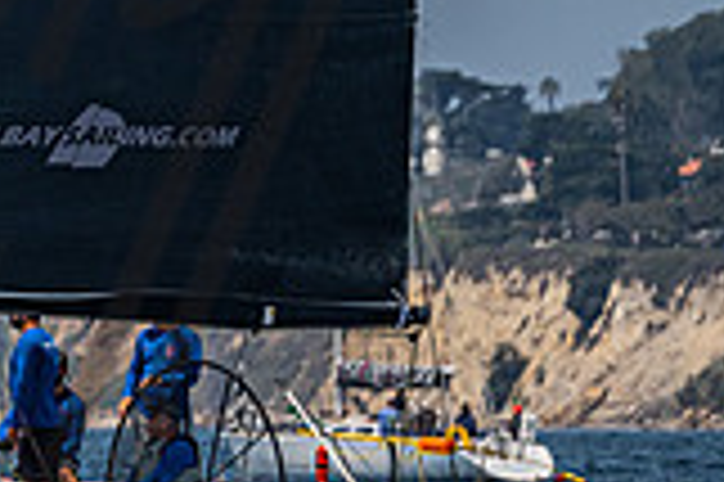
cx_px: -340
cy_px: -180
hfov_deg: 1.4
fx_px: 29633
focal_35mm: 1475
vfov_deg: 0.9
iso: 400
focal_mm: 300
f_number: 5.3
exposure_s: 1/6400
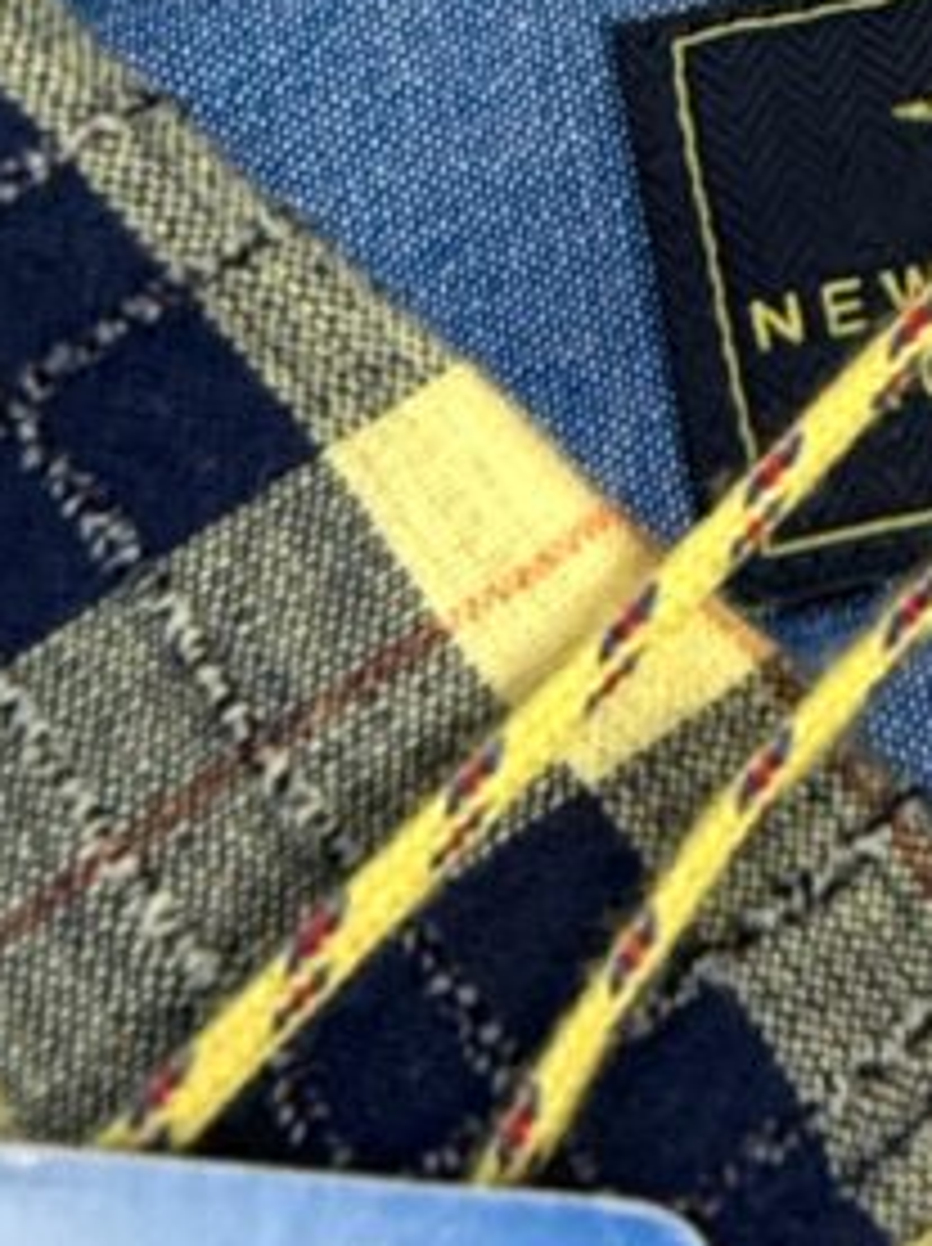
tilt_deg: -72.3
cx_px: 1234
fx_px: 2915
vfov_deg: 22.8
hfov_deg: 17.0
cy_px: -121
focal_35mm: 81
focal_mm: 2.22
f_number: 2.2
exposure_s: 1/100
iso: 200
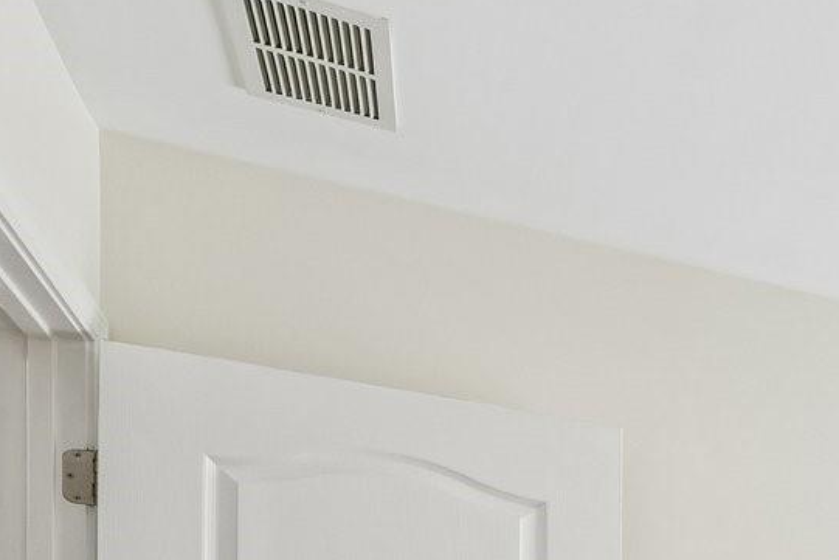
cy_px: 842
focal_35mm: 53
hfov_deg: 25.5
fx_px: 1235
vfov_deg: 21.4
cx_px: 1324
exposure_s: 1/25
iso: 100
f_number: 8
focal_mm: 14
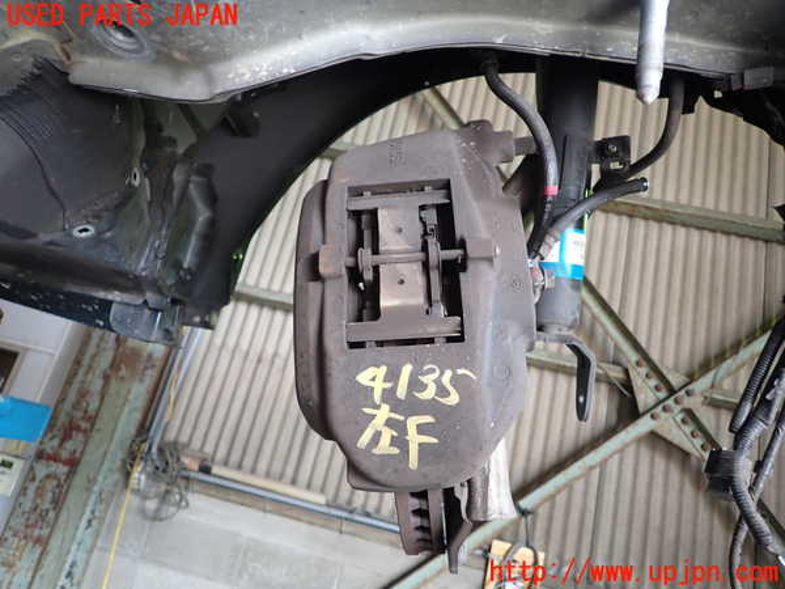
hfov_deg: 69.4
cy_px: 294
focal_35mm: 25
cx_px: 392
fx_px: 567
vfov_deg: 54.9
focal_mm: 4.5
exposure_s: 1/60
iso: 200
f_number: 2
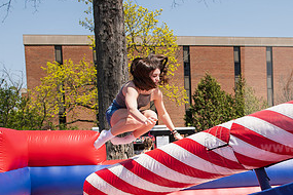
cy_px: 169
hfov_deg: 35.6
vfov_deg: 24.0
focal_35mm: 55
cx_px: 214
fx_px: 448
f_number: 4.5
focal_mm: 27
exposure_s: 1/800
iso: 125
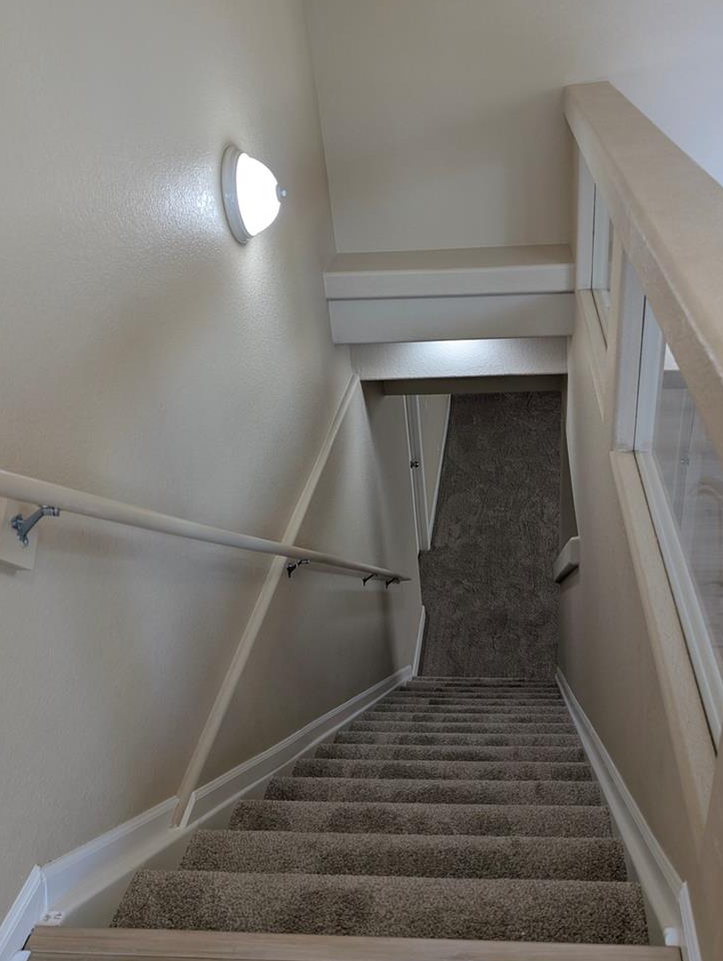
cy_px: 528
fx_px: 834
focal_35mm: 30
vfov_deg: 59.8
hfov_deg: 46.7
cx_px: 427
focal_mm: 6.9
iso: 147
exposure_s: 1/120
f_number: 1.68
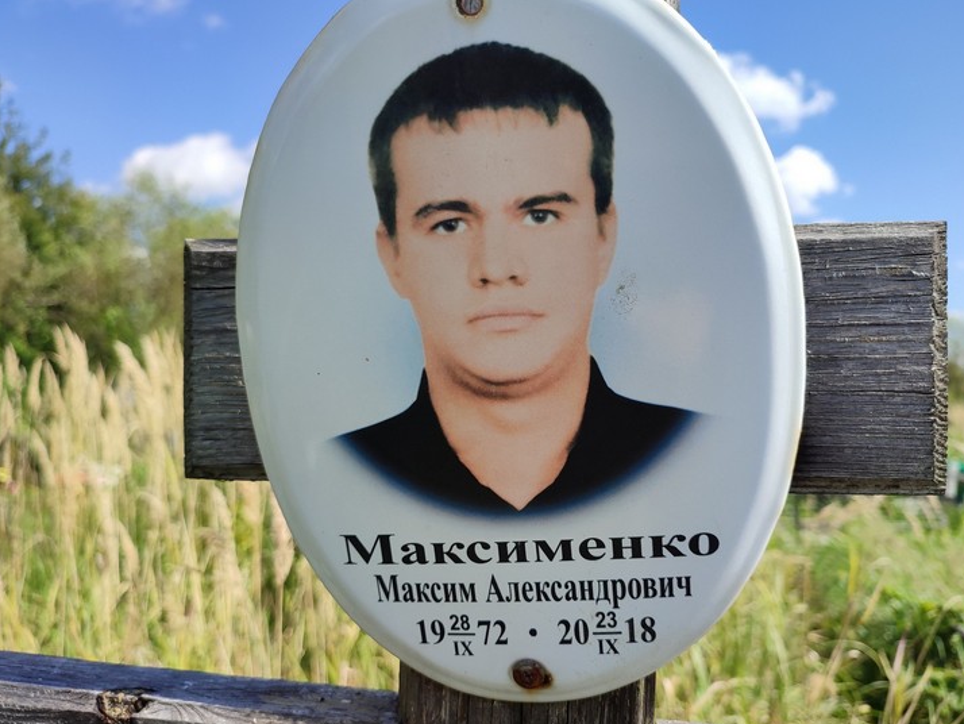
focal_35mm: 28
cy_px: 381
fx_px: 780
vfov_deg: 49.8
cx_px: 486
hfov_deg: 63.4
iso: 50
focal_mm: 6.04
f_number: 1.9
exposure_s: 1/529
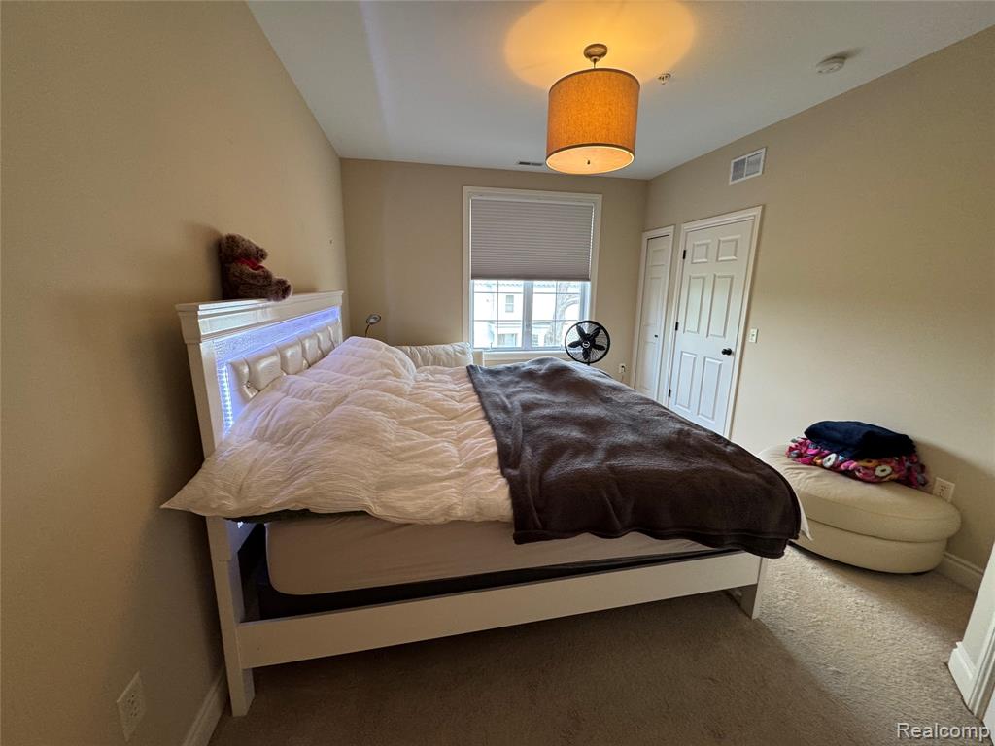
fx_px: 402
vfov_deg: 85.7
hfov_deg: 102.1
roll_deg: -1.1
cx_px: 498
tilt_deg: -10.5
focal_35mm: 14
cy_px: 373
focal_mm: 2.22
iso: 160
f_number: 2.2
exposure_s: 1/60
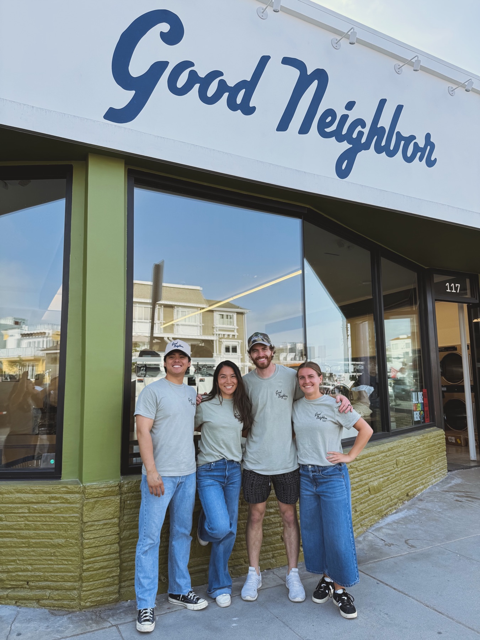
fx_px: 444
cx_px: 240
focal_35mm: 24
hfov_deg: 56.8
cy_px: 320
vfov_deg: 71.6
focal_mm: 6.76
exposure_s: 1/765
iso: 80
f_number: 1.78
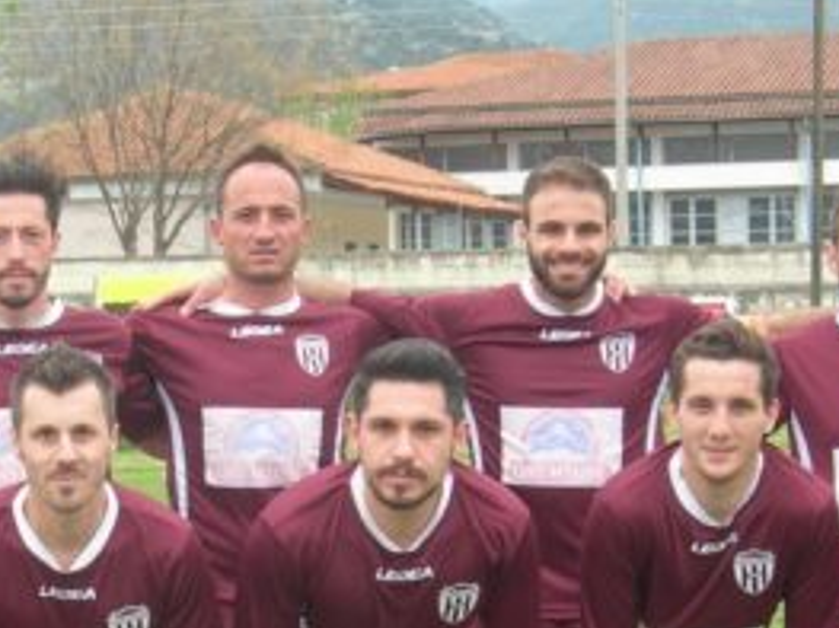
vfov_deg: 11.4
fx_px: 3101
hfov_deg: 15.4
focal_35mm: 128
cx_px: 255
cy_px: 677
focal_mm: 10.6
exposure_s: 1/47.8
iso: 50
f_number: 5.4
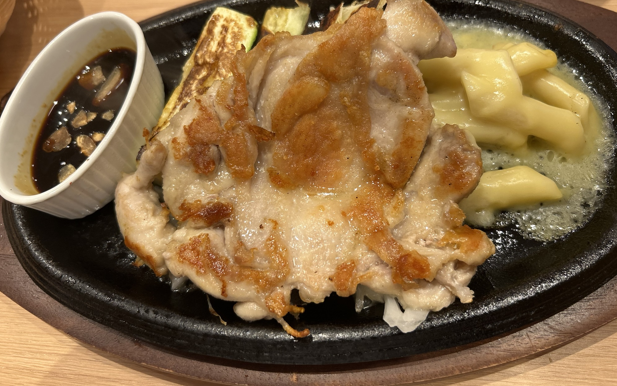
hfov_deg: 66.5
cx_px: 307
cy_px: 168
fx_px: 471
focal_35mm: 28
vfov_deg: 44.4
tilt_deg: -63.6
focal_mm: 5.7
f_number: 1.5
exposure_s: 1/100
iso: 100
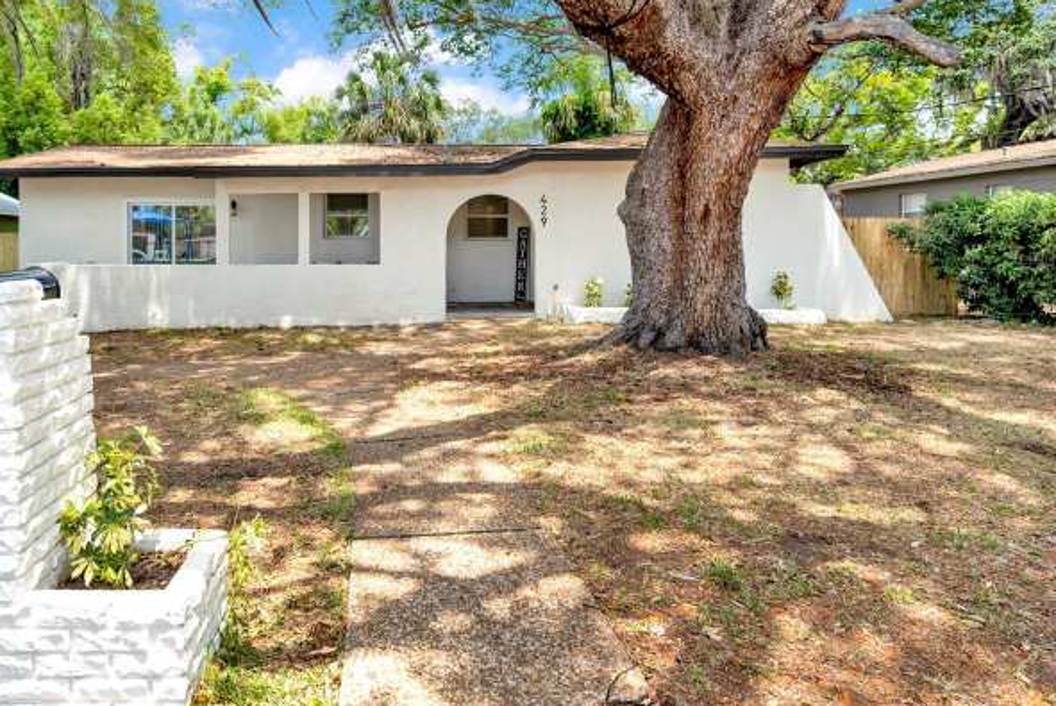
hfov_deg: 72.7
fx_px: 695
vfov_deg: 53.1
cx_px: 370
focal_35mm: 24
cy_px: 257
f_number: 6.3
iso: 250
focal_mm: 17.5
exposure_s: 1/320
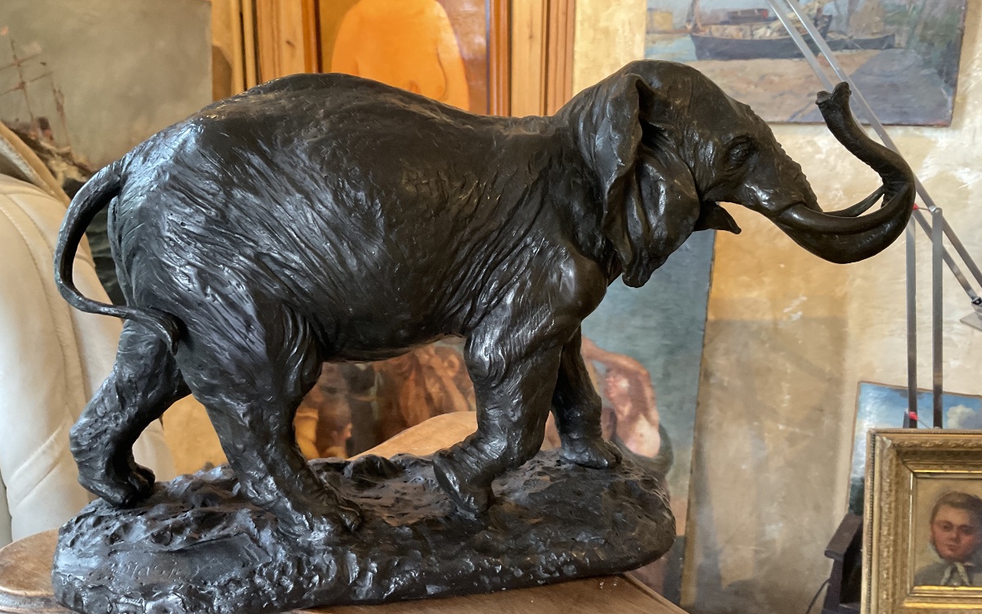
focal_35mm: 31
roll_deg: +0.0
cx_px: 493
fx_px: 830
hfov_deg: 61.2
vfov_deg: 40.6
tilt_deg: -10.1
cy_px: 317
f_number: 1.8
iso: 200
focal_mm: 3
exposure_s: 1/40
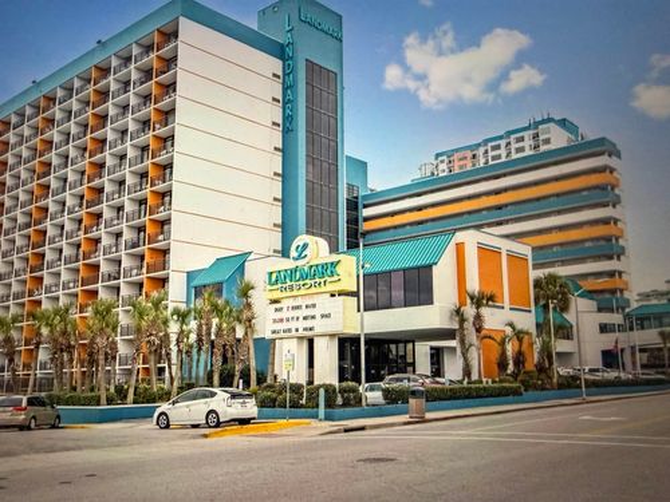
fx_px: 465
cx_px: 335
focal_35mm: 24
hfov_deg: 71.6
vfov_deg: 56.8
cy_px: 251
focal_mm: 2.22
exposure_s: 1/60
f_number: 2.2
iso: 320
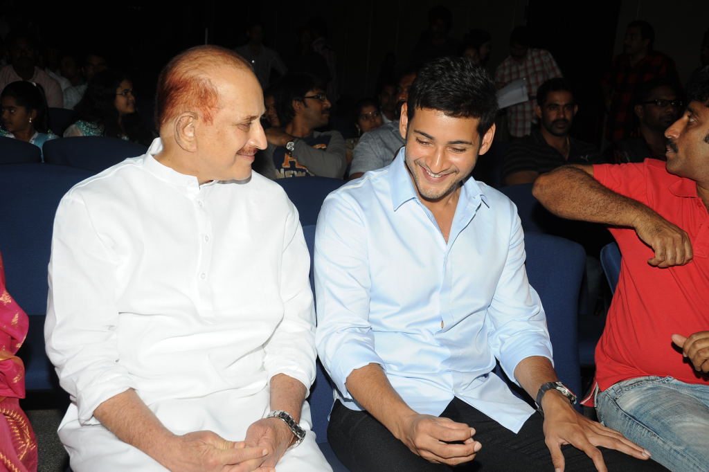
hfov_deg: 39.6
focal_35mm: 50
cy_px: 236
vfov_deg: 27.0
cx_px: 354
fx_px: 984
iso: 200
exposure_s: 1/125
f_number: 8
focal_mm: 50
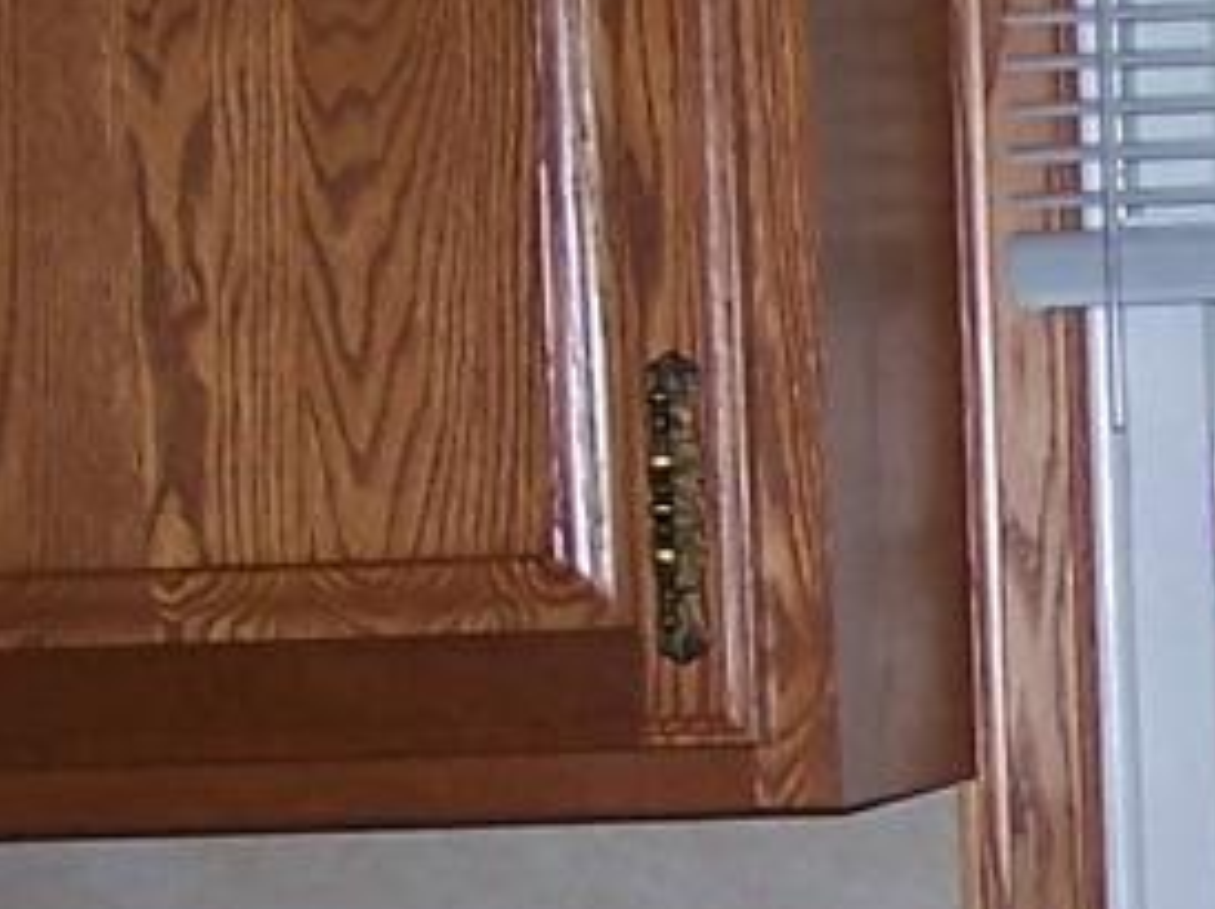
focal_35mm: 200
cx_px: 2120
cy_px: 887
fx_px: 7014
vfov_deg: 7.4
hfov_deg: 9.5
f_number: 2.8
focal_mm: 6.3
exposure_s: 1/60
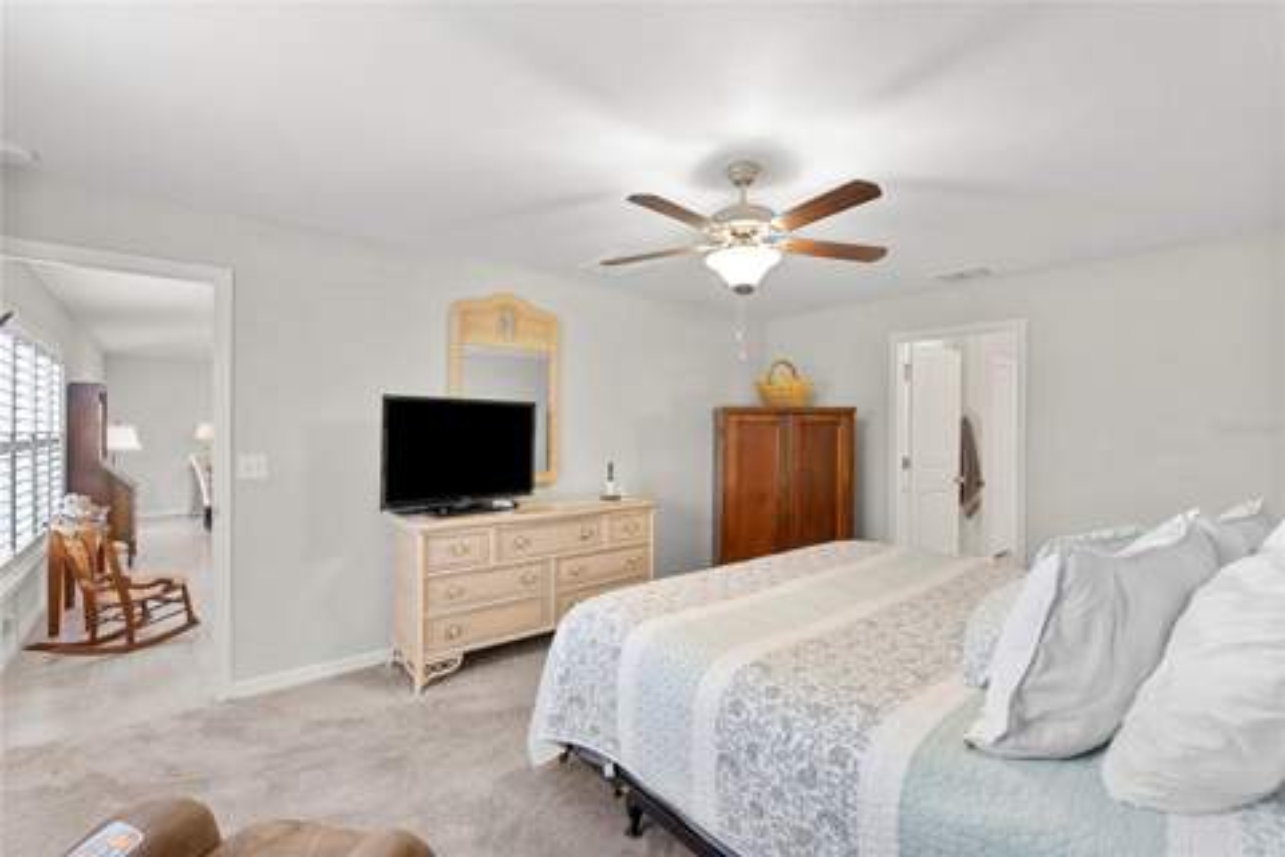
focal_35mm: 16
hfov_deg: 95.0
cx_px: 642
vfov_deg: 72.1
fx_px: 589
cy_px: 428
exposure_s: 1/10
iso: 2000
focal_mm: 16.5
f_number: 9
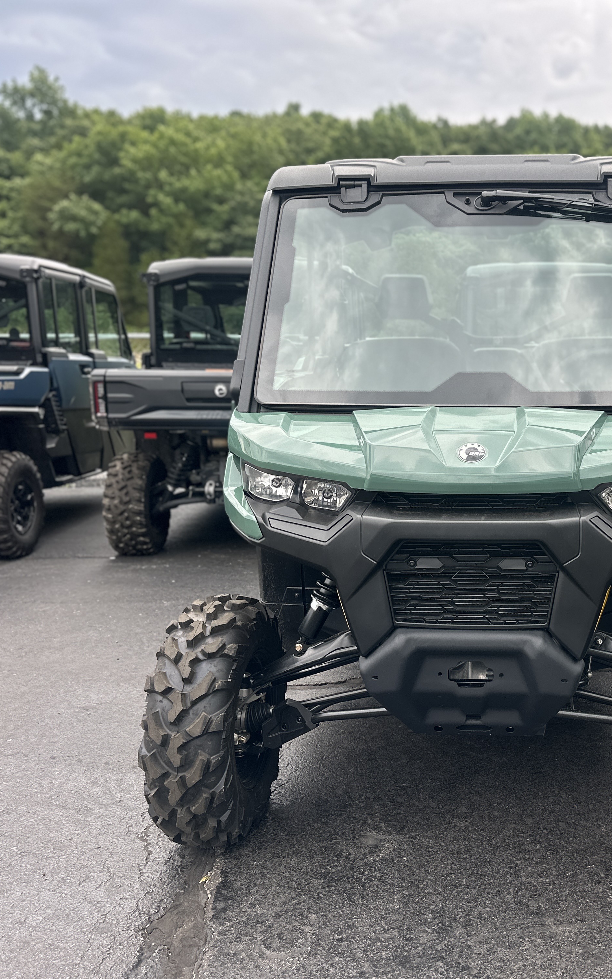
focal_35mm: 34
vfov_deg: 56.7
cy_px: 489
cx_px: 481
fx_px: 907
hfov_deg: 36.2
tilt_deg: -5.8
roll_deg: -0.5
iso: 80
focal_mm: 6.86
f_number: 1.78
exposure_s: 1/549
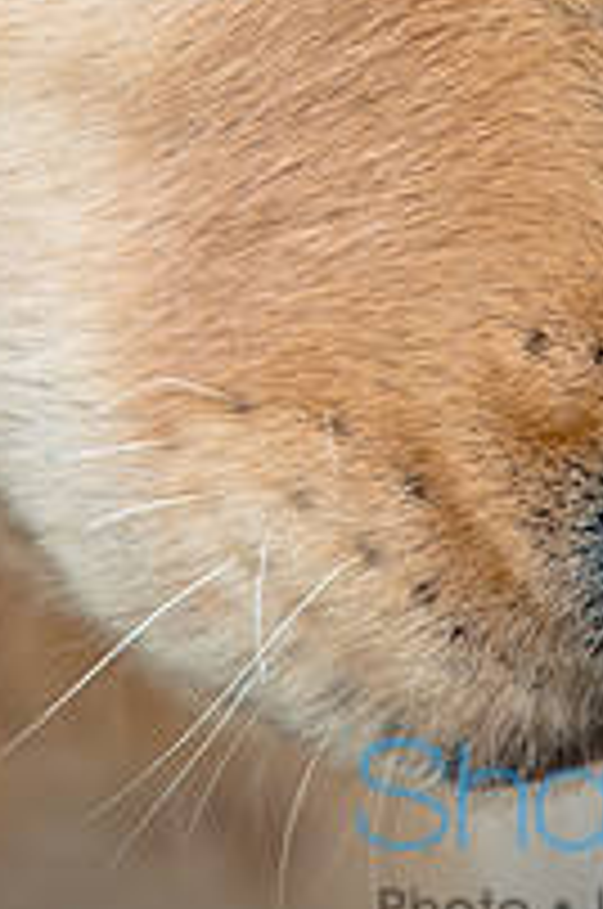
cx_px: 394
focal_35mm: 668
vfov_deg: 3.1
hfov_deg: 2.1
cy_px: 9
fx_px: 16840
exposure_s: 1/200
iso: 200
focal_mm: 200
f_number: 5.6
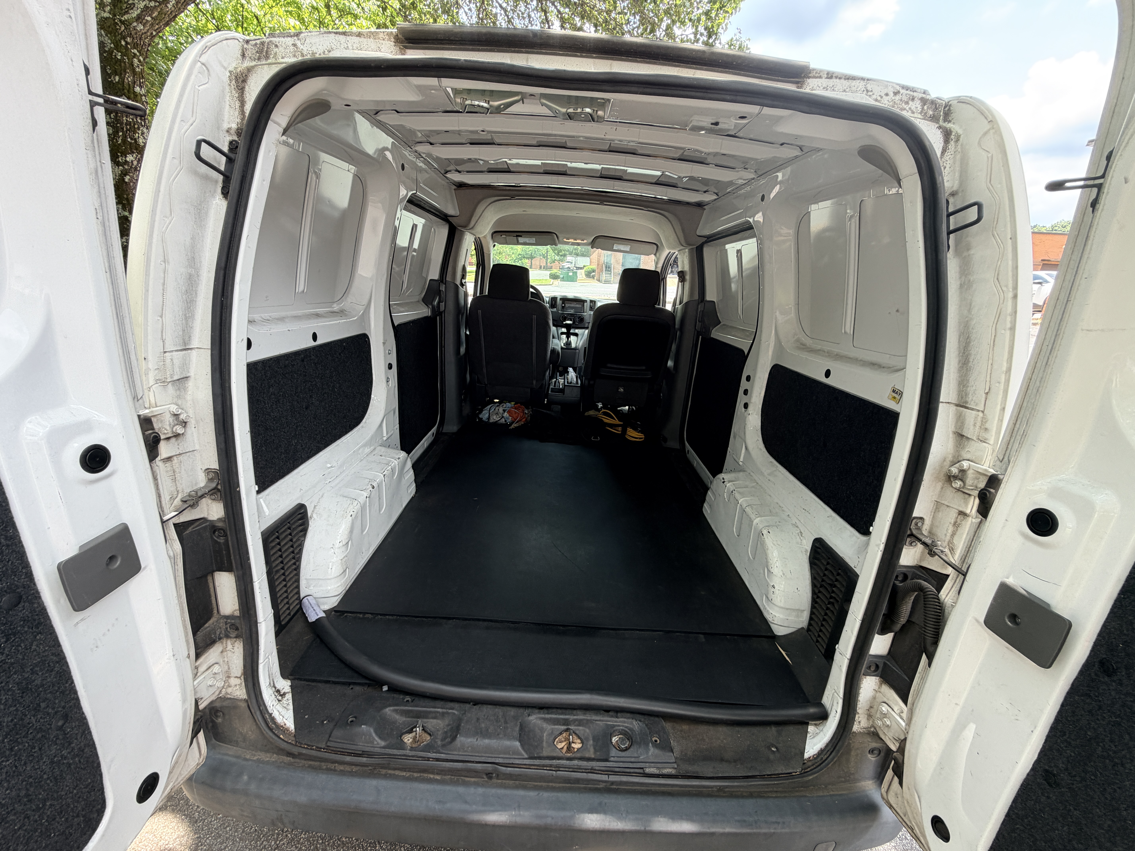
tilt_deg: -19.4
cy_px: 426
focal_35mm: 14
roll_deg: -3.5
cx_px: 568
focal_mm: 2.22
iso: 40
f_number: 2.2
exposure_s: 1/125
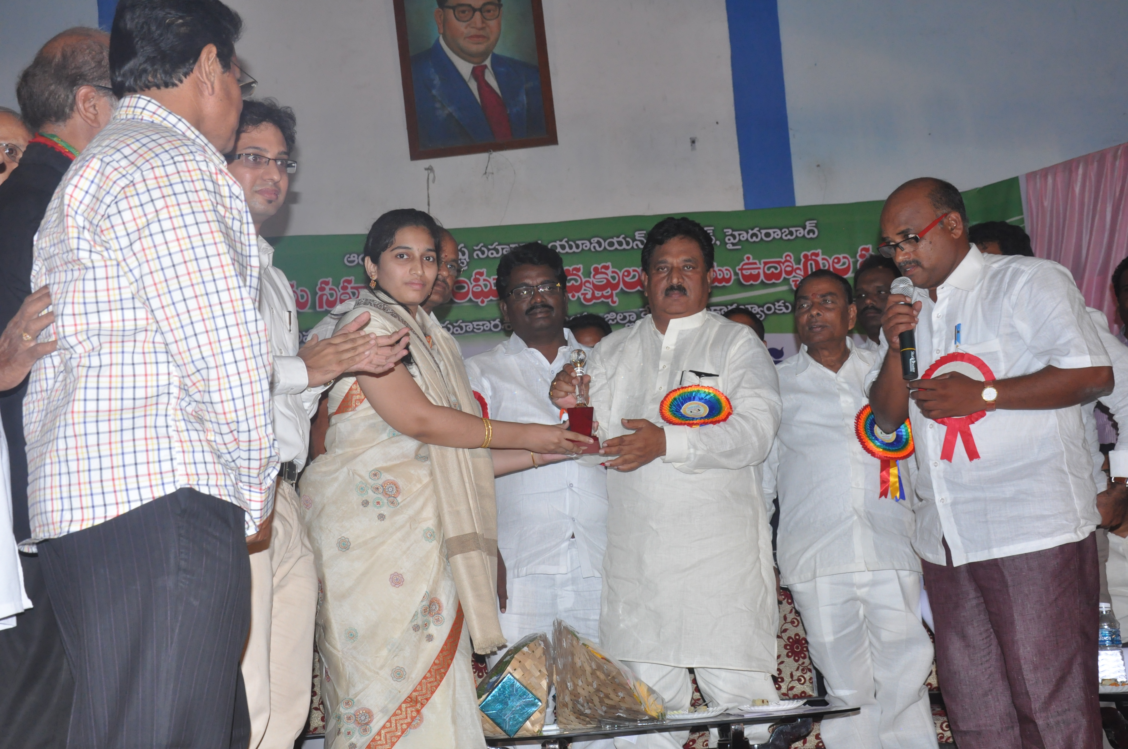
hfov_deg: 38.9
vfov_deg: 26.4
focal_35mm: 51
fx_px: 1596
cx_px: 564
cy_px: 374
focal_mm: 34
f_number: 7.1
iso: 1000
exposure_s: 1/125
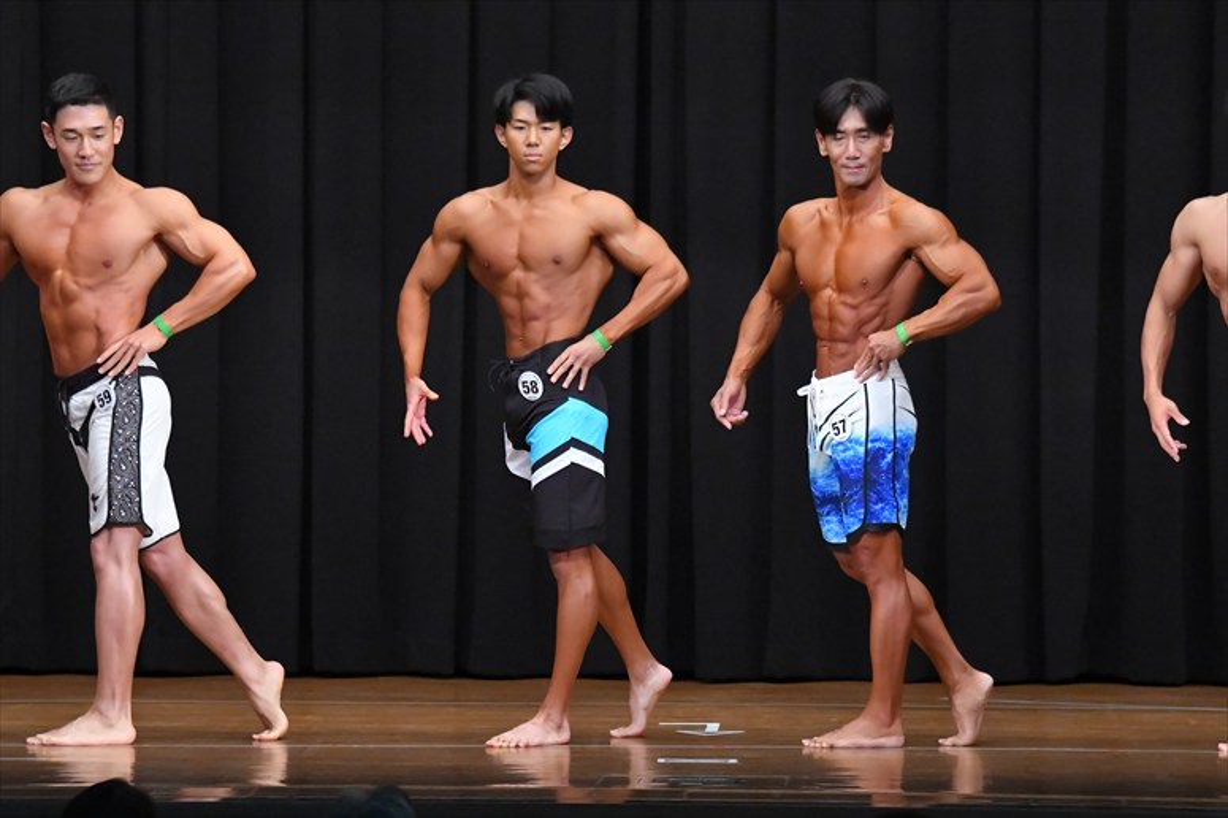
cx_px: 614
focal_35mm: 217
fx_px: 7399
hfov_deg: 9.5
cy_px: 409
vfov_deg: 6.3
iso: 8000
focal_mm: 145
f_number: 5.6
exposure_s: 1/400
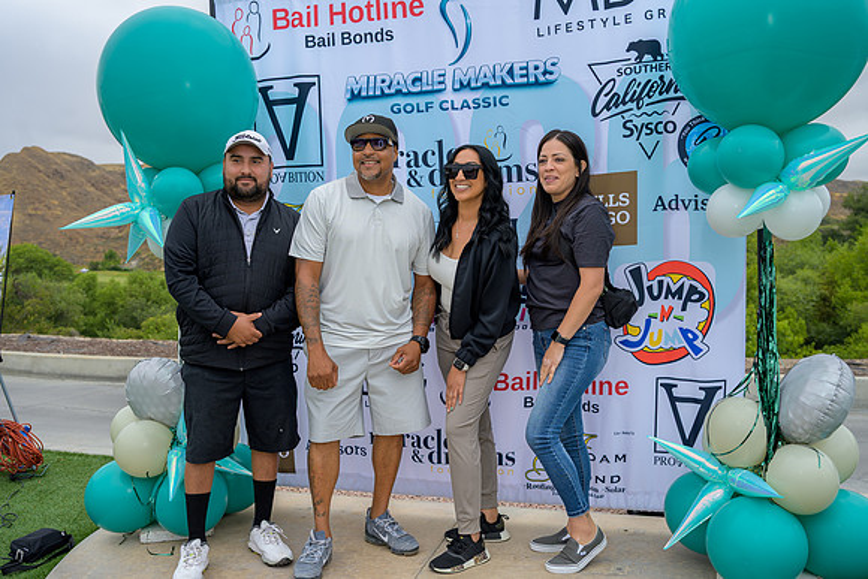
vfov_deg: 39.4
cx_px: 434
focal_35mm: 34
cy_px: 290
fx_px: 808
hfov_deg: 56.5
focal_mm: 33.5
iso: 125
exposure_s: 1/200
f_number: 4
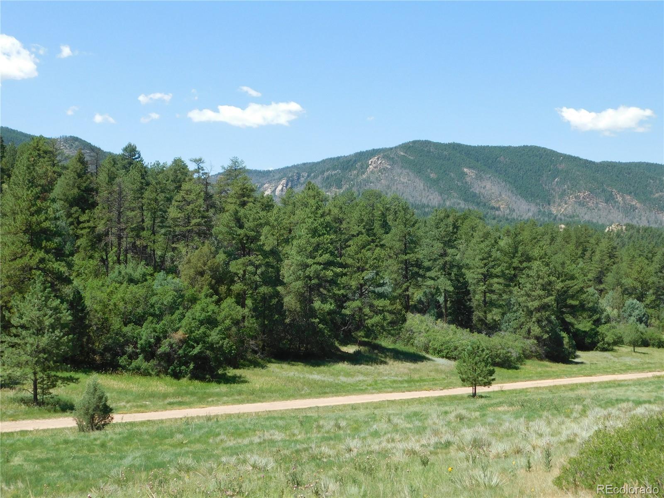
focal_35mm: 45
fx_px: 863
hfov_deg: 42.1
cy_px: 249
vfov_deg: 32.2
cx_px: 332
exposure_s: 1/640
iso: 125
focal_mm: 8
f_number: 3.7
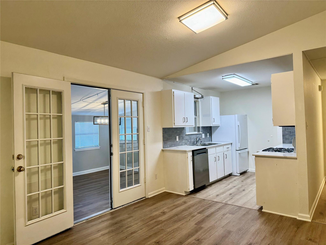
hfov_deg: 71.6
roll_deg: +0.9
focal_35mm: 24
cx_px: 163
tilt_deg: +0.6
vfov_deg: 56.8
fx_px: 226
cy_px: 122
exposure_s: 1/120
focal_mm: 6.76
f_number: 1.78
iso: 125
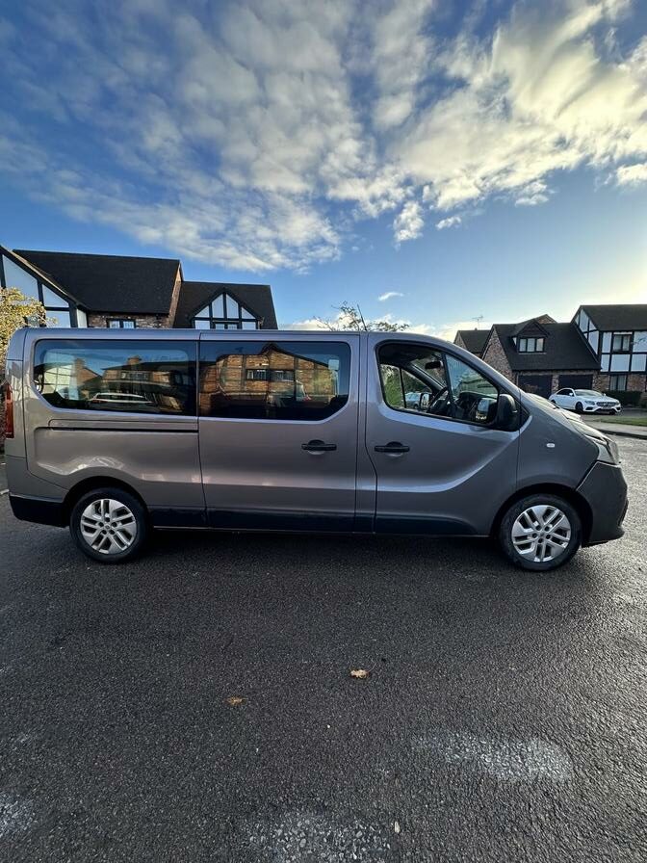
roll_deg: +1.3
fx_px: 349
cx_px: 324
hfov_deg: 85.7
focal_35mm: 14
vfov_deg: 102.1
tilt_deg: -7.9
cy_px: 432
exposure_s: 1/485
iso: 40
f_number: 2.2
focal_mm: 2.22
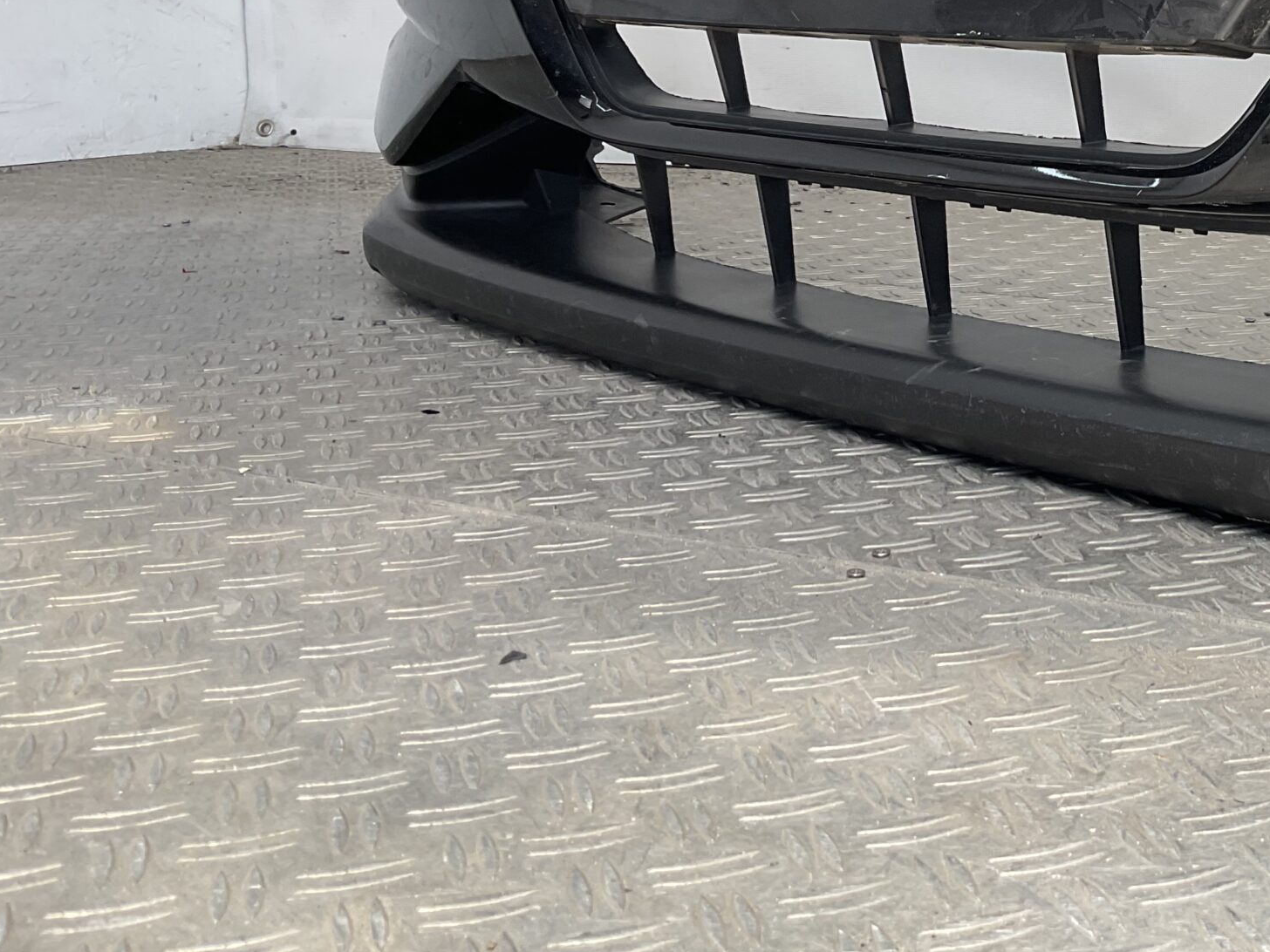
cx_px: 1098
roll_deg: -2.2
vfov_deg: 27.9
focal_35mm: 51
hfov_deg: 35.7
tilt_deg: -7.9
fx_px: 1871
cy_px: 173
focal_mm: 3
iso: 16
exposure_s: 1/243
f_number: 1.8
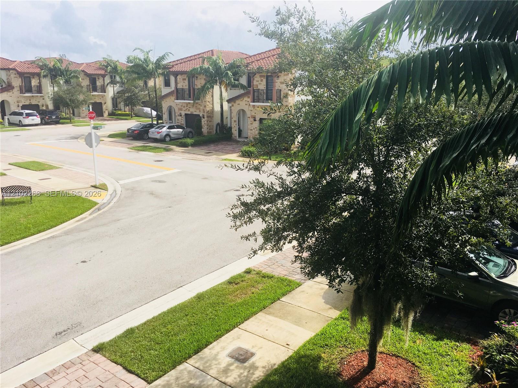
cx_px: 259
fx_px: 434
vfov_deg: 48.2
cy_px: 194
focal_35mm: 29
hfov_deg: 61.7
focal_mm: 4.15
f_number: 2.2
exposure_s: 1/1202
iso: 25
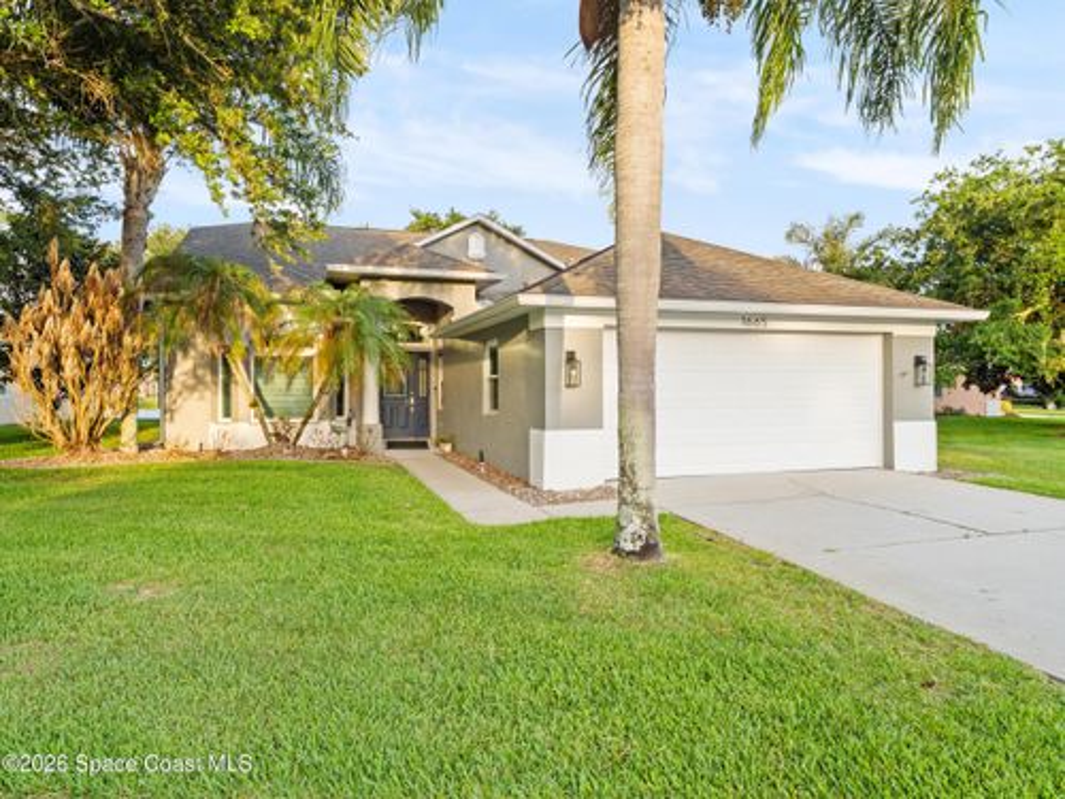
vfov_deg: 61.1
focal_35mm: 22
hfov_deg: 76.4
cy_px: 400
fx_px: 677
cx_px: 532
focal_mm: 11
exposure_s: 1/50
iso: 200
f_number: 5
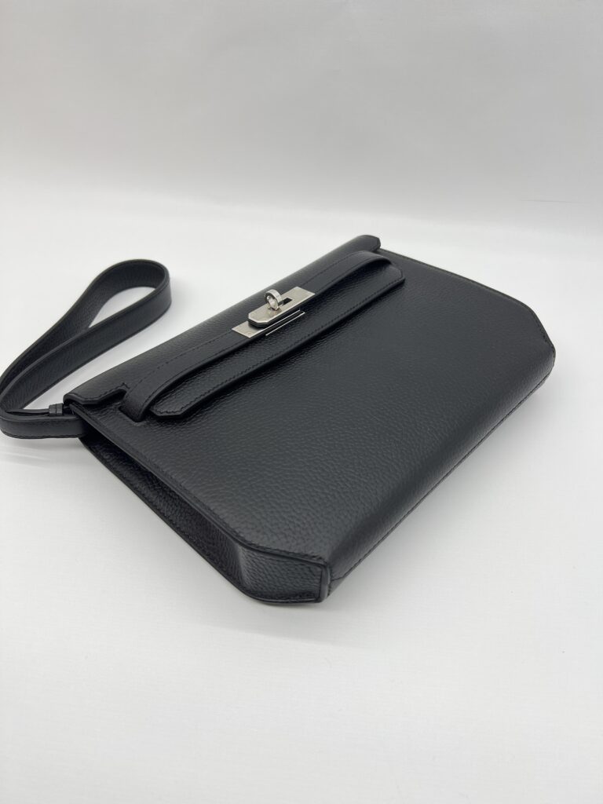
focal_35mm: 26
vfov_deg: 67.3
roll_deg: -2.4
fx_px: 604
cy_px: 402
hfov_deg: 53.1
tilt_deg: -43.6
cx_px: 302
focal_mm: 5.7
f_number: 1.5
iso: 32
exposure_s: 1/133
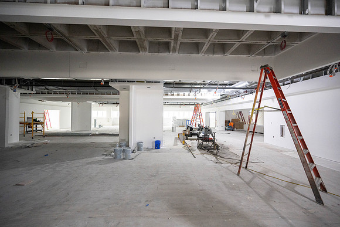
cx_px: 170
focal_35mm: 14
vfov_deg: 81.2
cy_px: 114
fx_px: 132
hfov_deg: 104.2
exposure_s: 1/200
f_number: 4
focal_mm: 14
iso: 1250
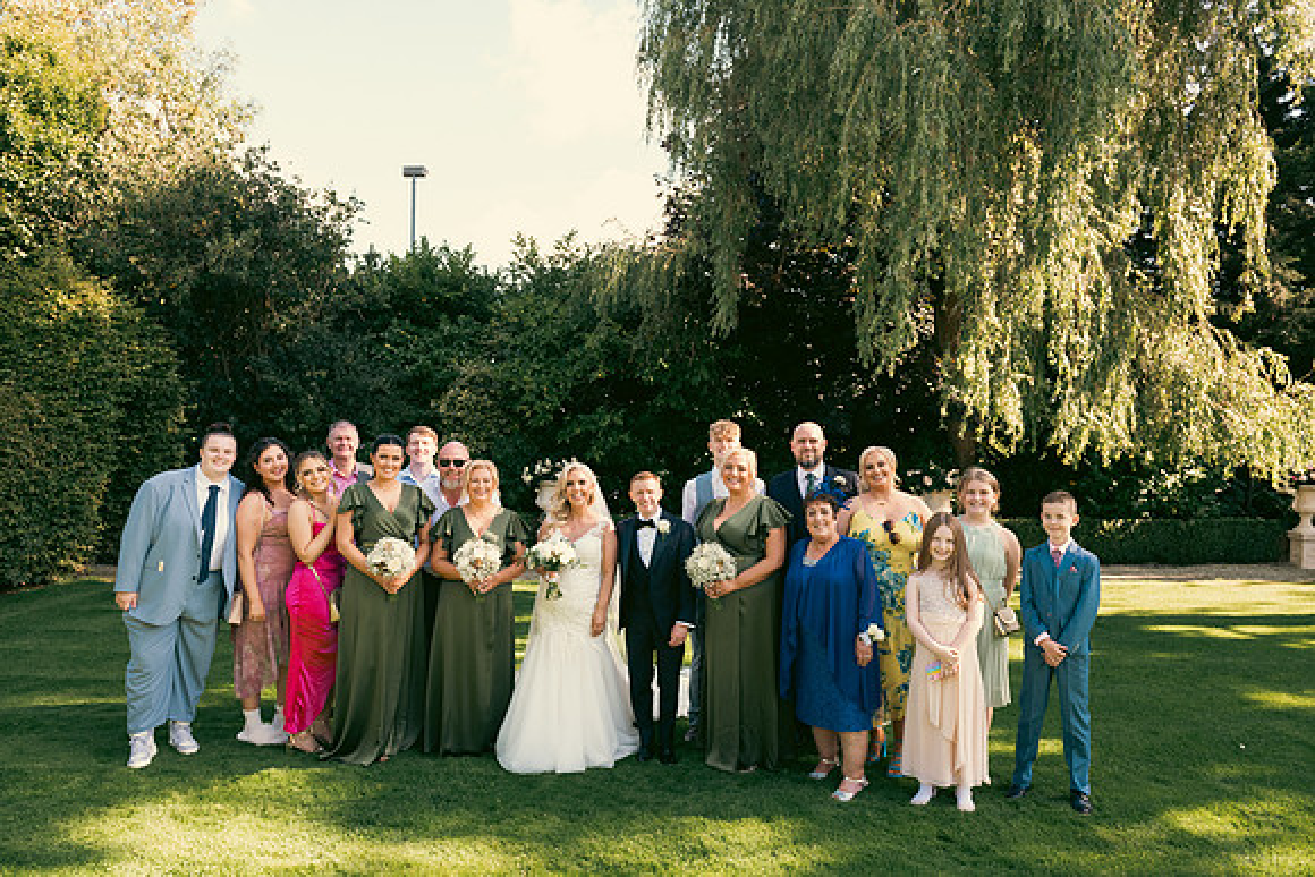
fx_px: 877
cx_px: 658
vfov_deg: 53.2
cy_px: 438
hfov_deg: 73.7
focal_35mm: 24
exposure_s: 1/160
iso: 250
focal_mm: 24
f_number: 6.3
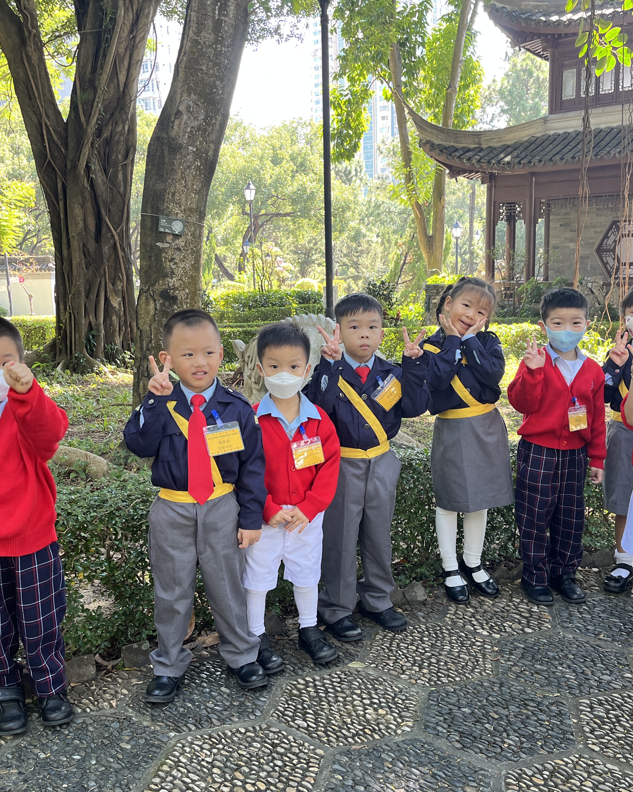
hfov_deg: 43.3
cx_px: 344
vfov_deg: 52.8
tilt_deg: -9.8
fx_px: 796
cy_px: 395
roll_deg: +1.4
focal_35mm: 34
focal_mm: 5.1
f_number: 1.6
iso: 100
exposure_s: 1/121
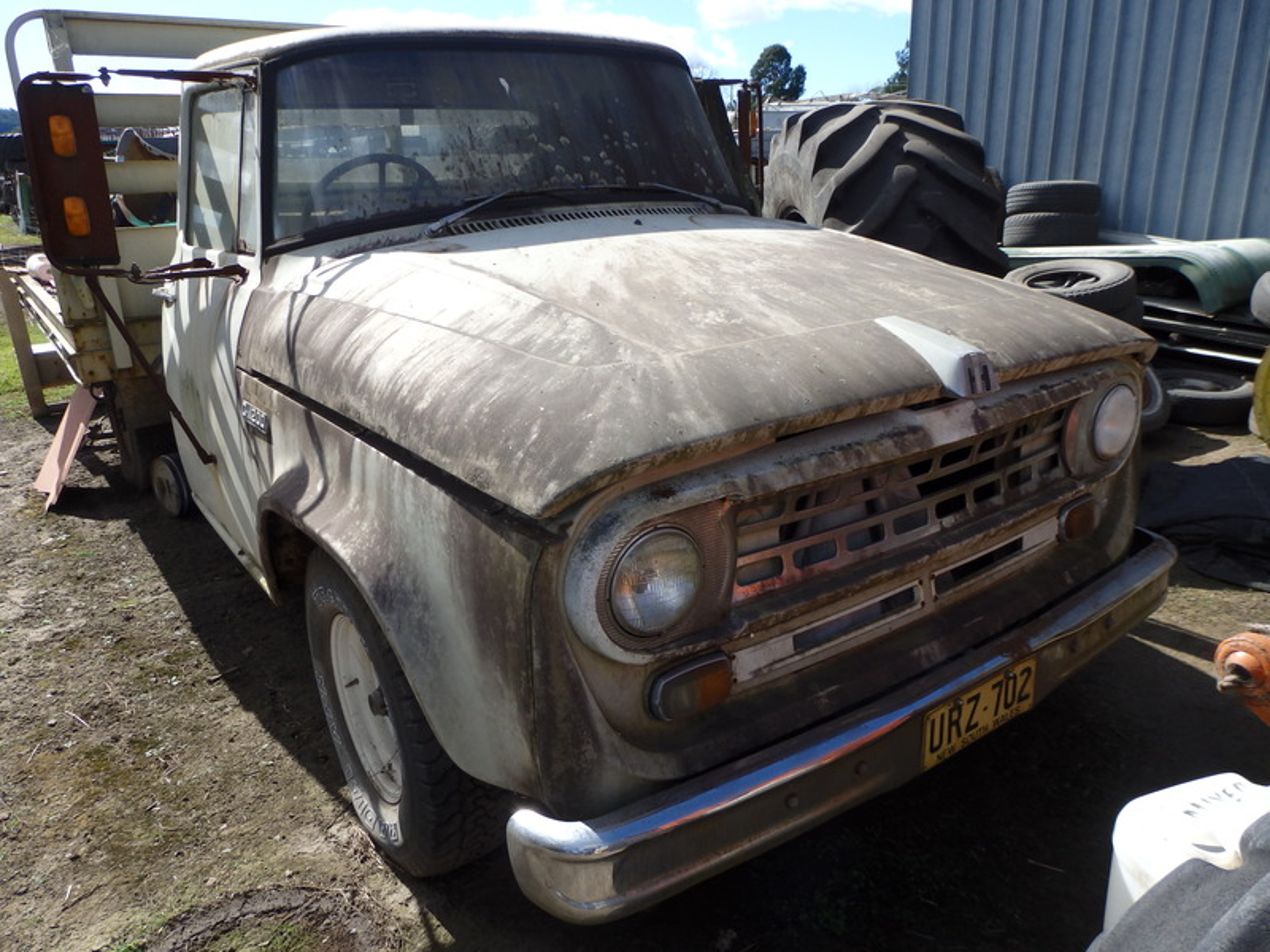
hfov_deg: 69.4
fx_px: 917
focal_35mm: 25
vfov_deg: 54.9
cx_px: 635
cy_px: 476
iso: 100
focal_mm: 4.5
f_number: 3
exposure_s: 1/800
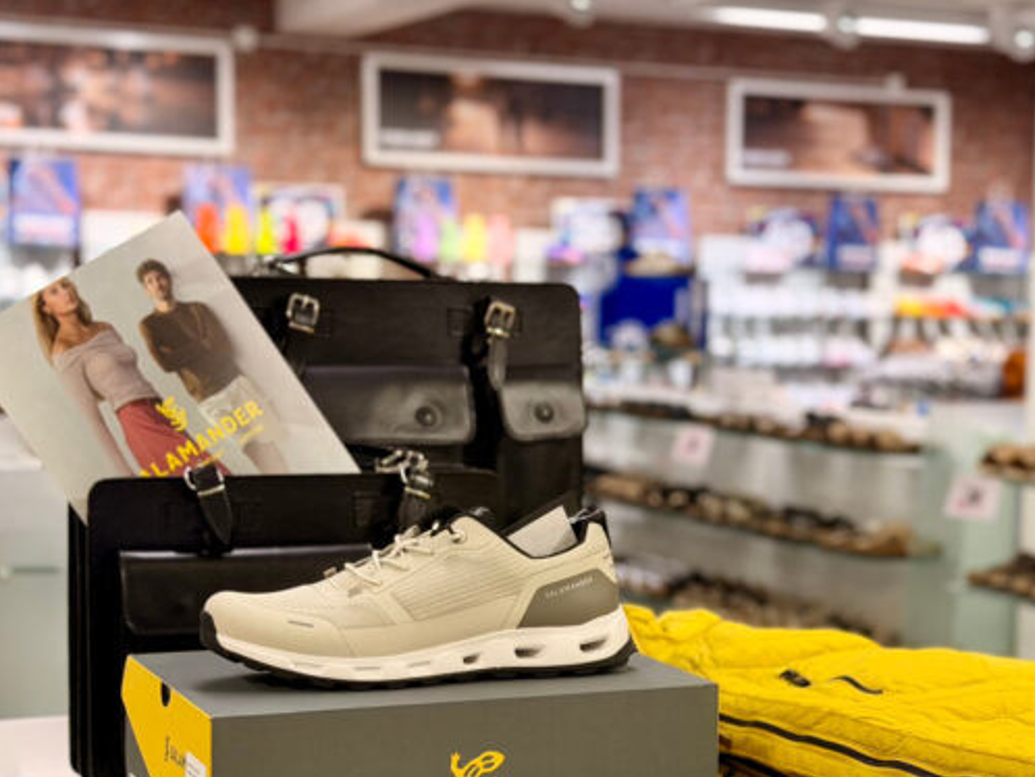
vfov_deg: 19.8
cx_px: 663
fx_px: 2214
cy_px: 557
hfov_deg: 26.2
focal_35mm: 74
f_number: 1.78
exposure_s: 1/100
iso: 80
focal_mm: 6.76
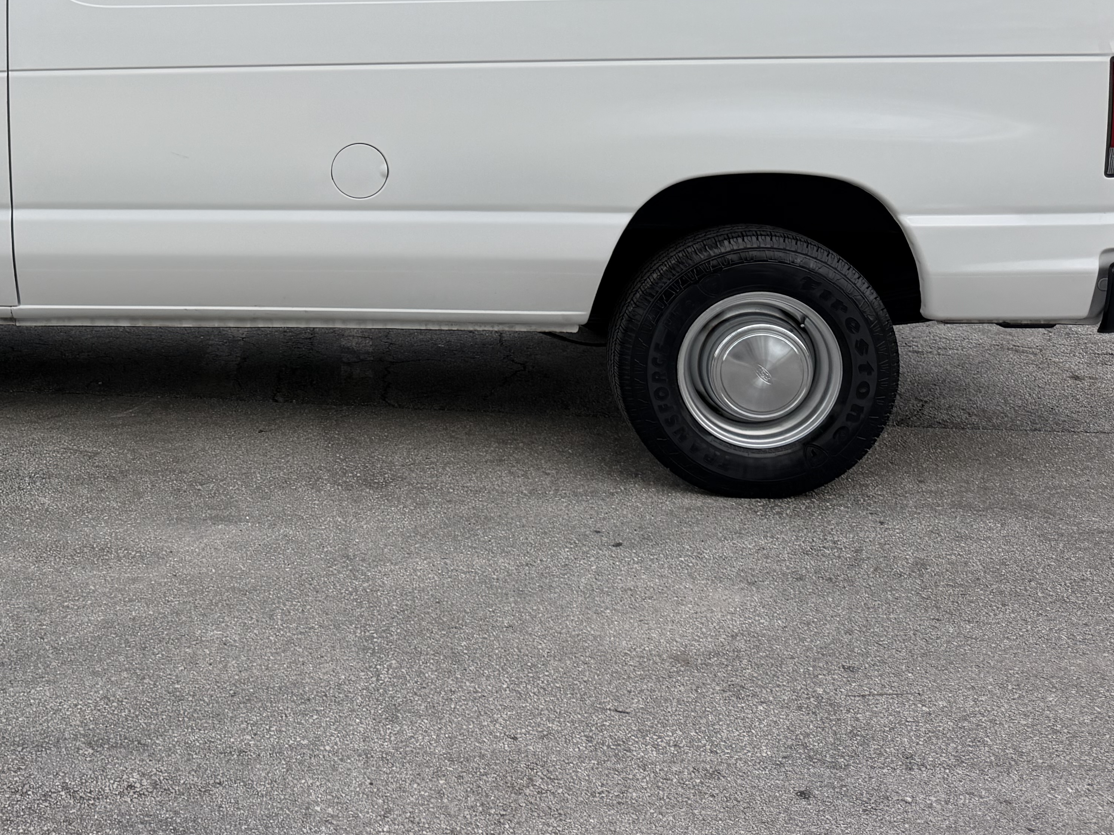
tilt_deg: -6.4
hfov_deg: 39.5
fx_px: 1480
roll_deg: +0.8
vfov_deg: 30.2
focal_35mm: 46
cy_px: 86
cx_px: 216
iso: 80
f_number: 1.78
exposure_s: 1/450
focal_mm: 6.76
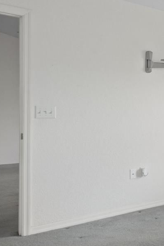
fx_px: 328
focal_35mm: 48
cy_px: 119
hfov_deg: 20.9
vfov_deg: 41.1
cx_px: 283
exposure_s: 1/4
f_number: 8
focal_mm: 18
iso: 400
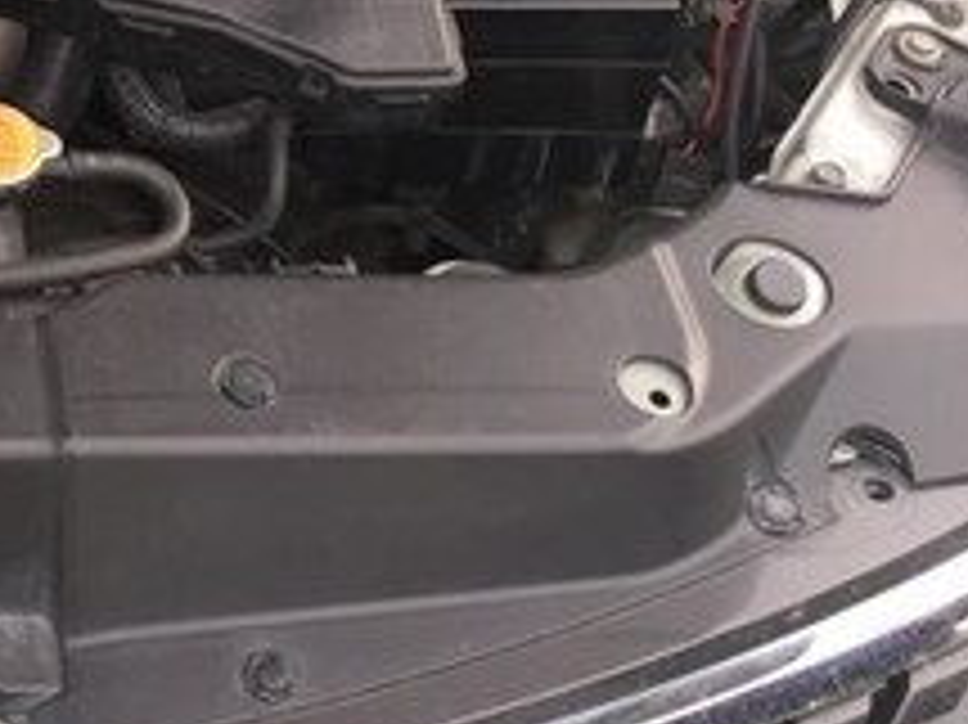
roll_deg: +0.8
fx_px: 2487
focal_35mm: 89
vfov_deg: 15.6
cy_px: -259
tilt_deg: -39.8
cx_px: -329
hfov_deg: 20.0
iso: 32
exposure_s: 1/181
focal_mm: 4.15
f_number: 2.2
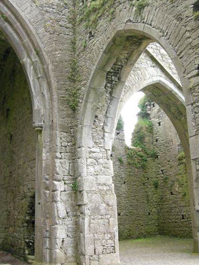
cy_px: 110
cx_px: 91
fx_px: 345
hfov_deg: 32.2
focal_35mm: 45
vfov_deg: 41.9
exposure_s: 1/63.3
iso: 64
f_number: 3.4
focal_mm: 7.5
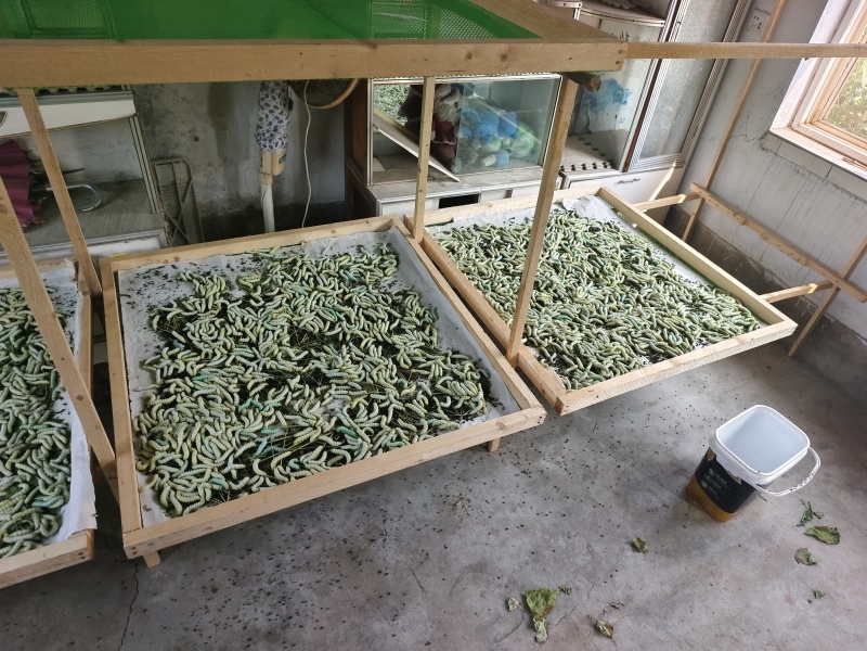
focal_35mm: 23
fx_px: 576
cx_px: 434
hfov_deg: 73.9
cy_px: 326
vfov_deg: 58.9
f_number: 1.68
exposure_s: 1/451
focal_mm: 6.45
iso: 50
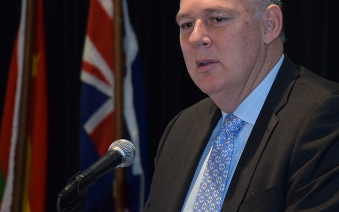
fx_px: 2486
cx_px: 222
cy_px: 90
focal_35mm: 269
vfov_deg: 4.9
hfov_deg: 7.8
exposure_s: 1/60
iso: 1600
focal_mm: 122
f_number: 5.6
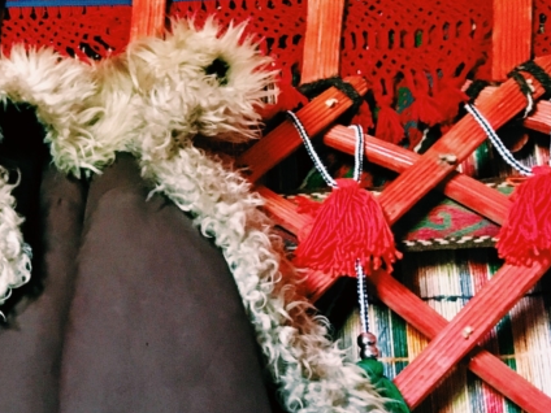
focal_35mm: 70
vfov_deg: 20.9
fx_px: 1114
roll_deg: -0.6
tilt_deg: +27.7
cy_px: 279
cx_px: -77
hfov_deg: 25.5
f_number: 2.2
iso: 250
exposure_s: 1/17
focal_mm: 4.15
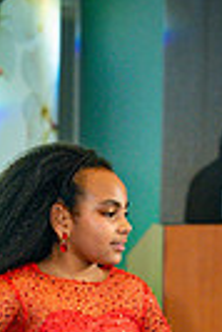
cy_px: 474
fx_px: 2057
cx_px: 10
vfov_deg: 9.0
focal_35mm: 223
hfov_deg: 6.2
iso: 1600
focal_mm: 66
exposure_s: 1/160
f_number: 2.8
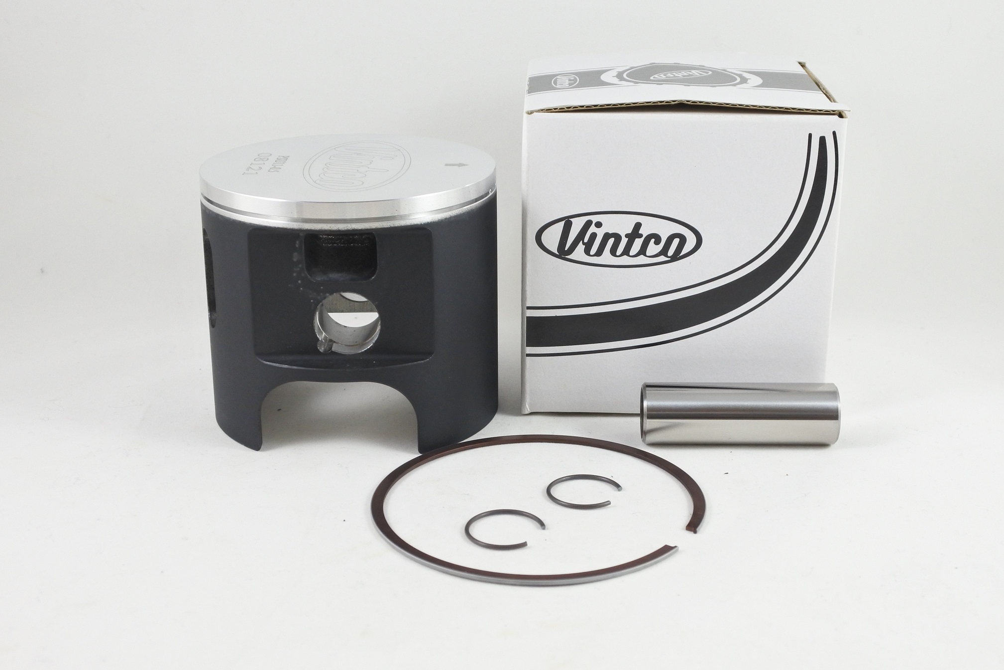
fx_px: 1088
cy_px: 335
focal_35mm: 39
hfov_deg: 49.6
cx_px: 502
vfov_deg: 34.2
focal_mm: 14.7
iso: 560
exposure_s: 1/125
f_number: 4.2
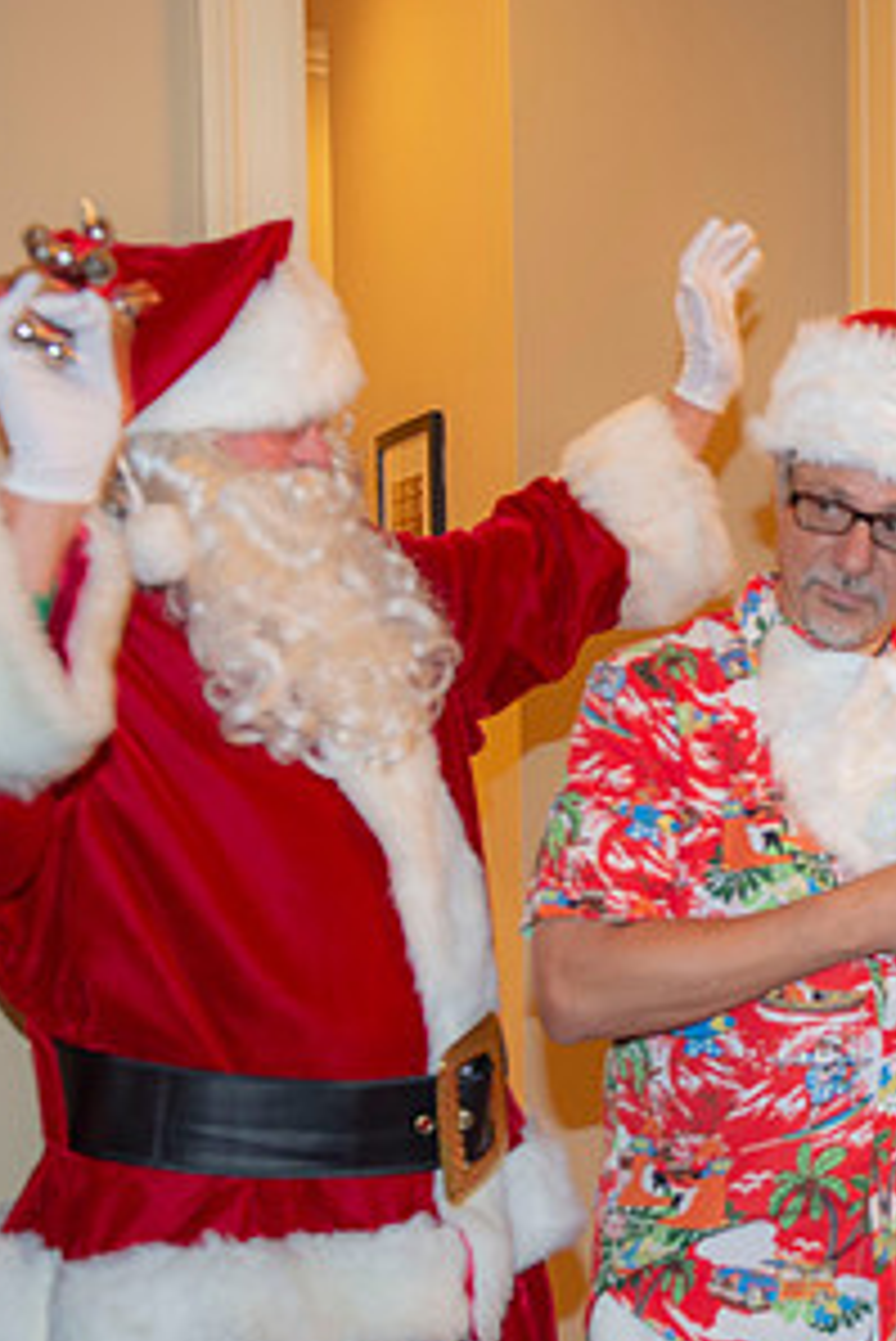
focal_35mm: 70
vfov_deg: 28.8
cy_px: 806
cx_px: 955
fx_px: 2610
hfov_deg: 18.8
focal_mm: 36
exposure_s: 1/60
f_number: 3.5
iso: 800
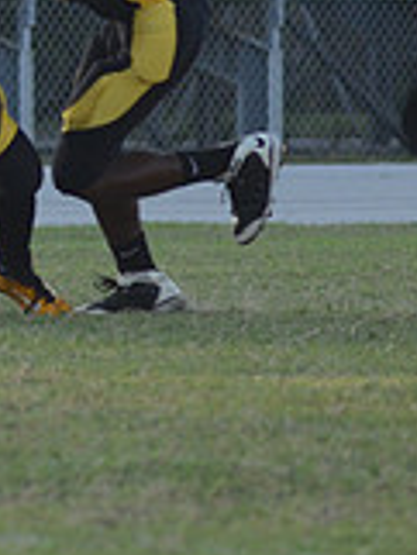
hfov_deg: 1.4
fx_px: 16586
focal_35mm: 1034
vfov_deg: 1.9
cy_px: 79
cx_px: -358
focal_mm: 200
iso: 800
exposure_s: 1/800
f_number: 5.6
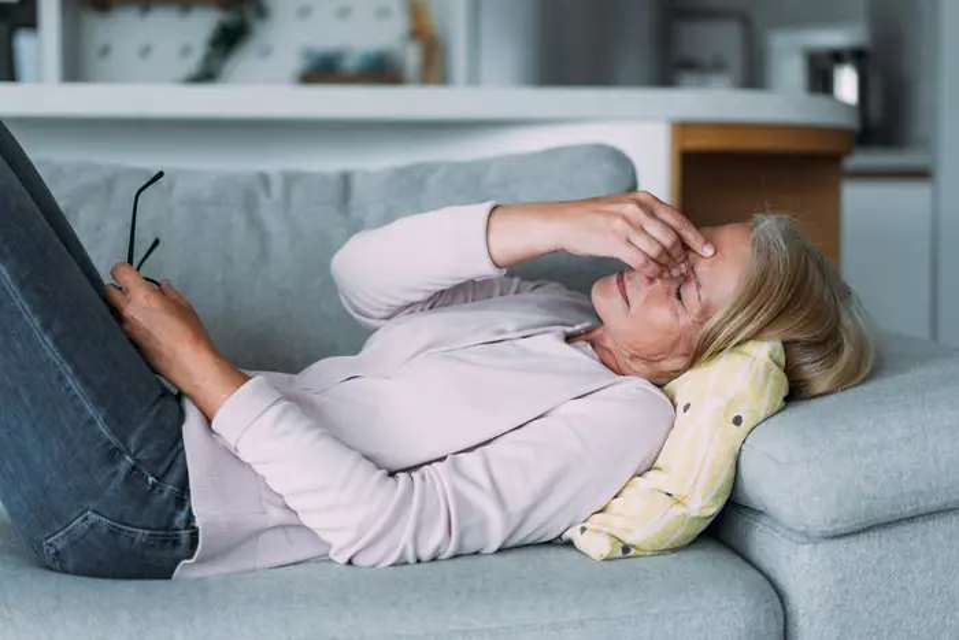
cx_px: 480
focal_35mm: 55
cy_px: 320
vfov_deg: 24.6
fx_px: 1465
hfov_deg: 36.2
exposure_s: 1/400
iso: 250
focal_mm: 55
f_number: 1.8
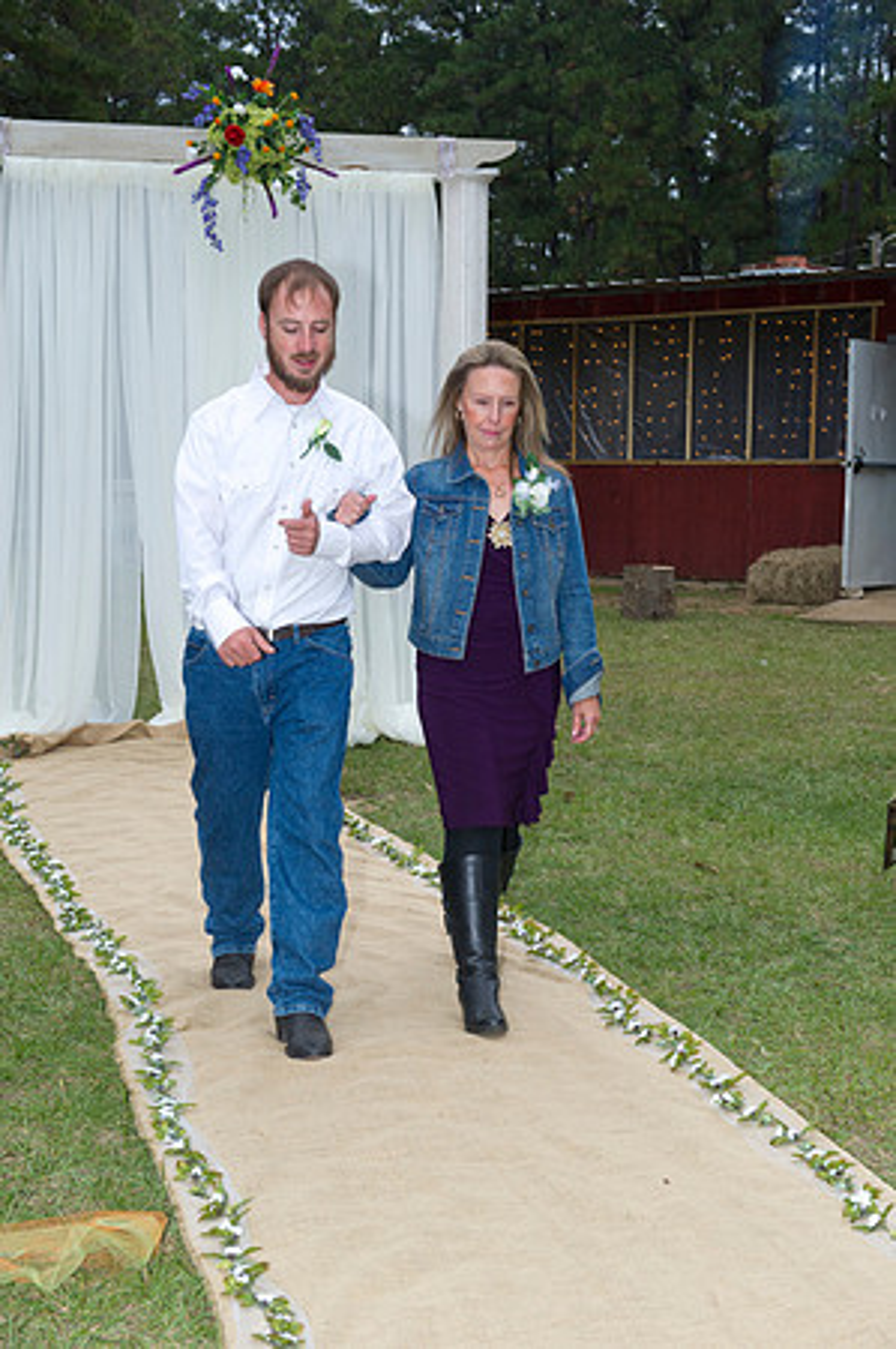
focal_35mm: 55
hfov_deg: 24.6
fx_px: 2058
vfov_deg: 36.3
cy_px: 674
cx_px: 448
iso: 800
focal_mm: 55
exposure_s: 1/160
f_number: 8
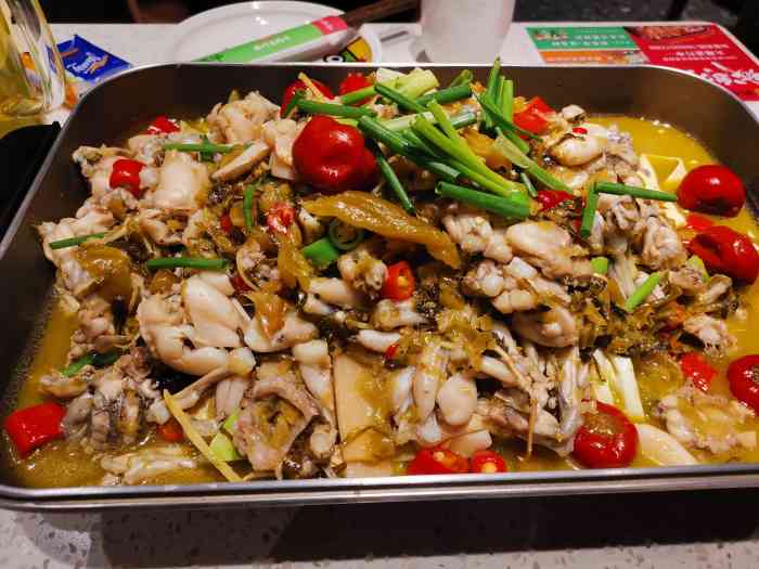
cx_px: 380
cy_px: 284
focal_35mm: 27
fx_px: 592
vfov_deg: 51.4
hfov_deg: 65.3
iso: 50
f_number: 1.8
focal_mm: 4.75
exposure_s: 1/132
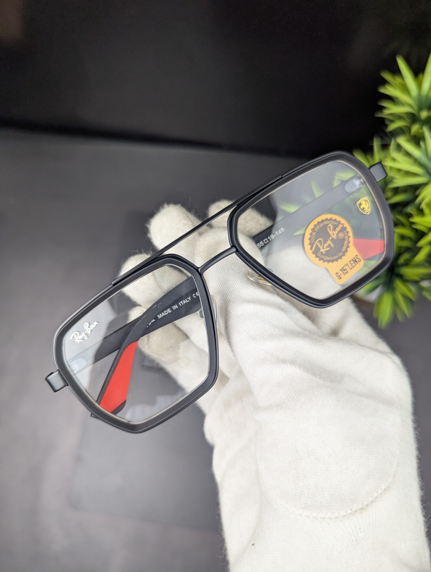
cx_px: 216
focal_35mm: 24
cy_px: 286
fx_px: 397
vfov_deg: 71.5
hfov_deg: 56.9
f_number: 1.85
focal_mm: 6.81
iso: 144
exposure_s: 1/100
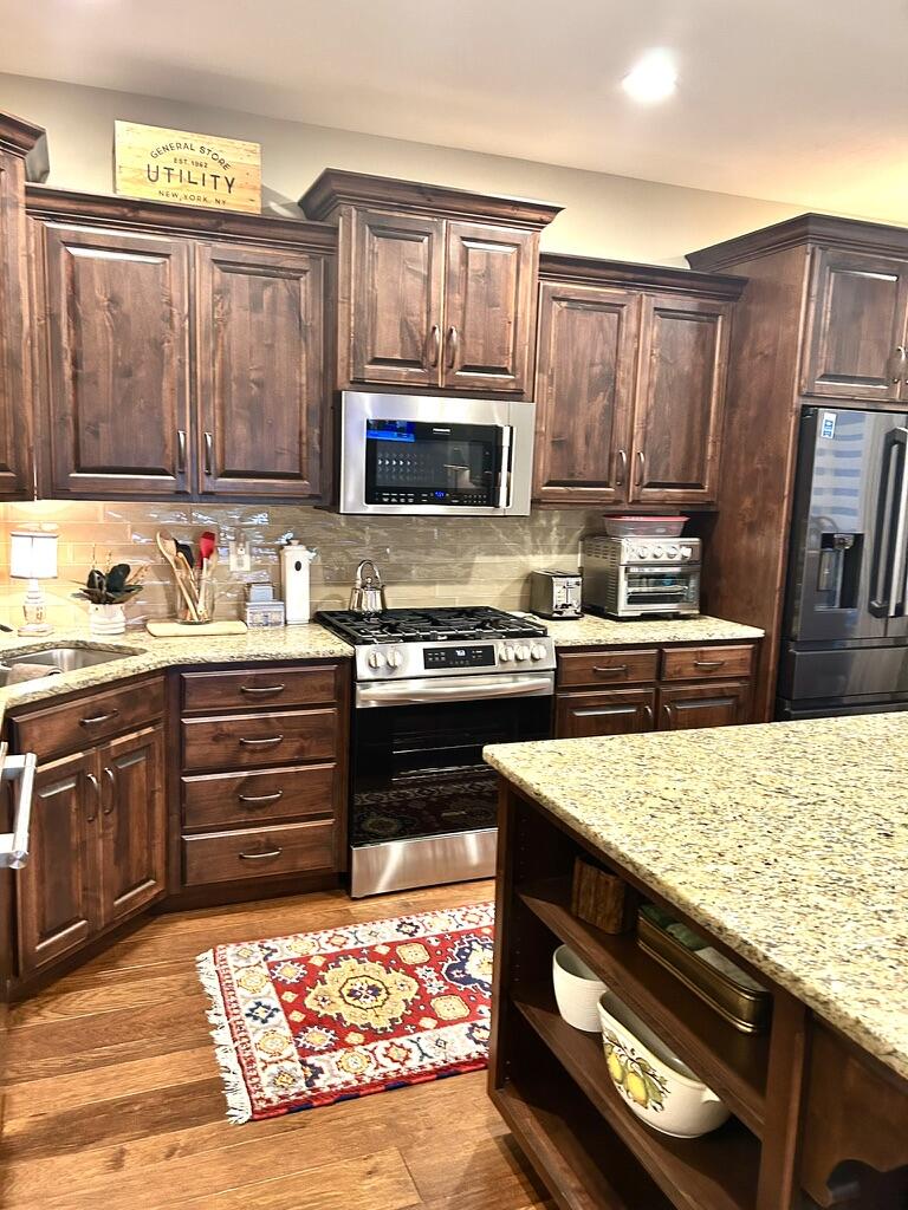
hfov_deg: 53.1
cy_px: 605
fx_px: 909
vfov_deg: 67.3
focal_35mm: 26
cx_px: 454
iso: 400
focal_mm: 5.7
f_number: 1.5
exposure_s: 1/60
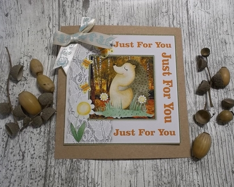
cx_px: 118
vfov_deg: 47.1
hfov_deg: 57.2
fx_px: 215
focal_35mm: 31
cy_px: 95
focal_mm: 4.1
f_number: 3.3
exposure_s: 1/30
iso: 160
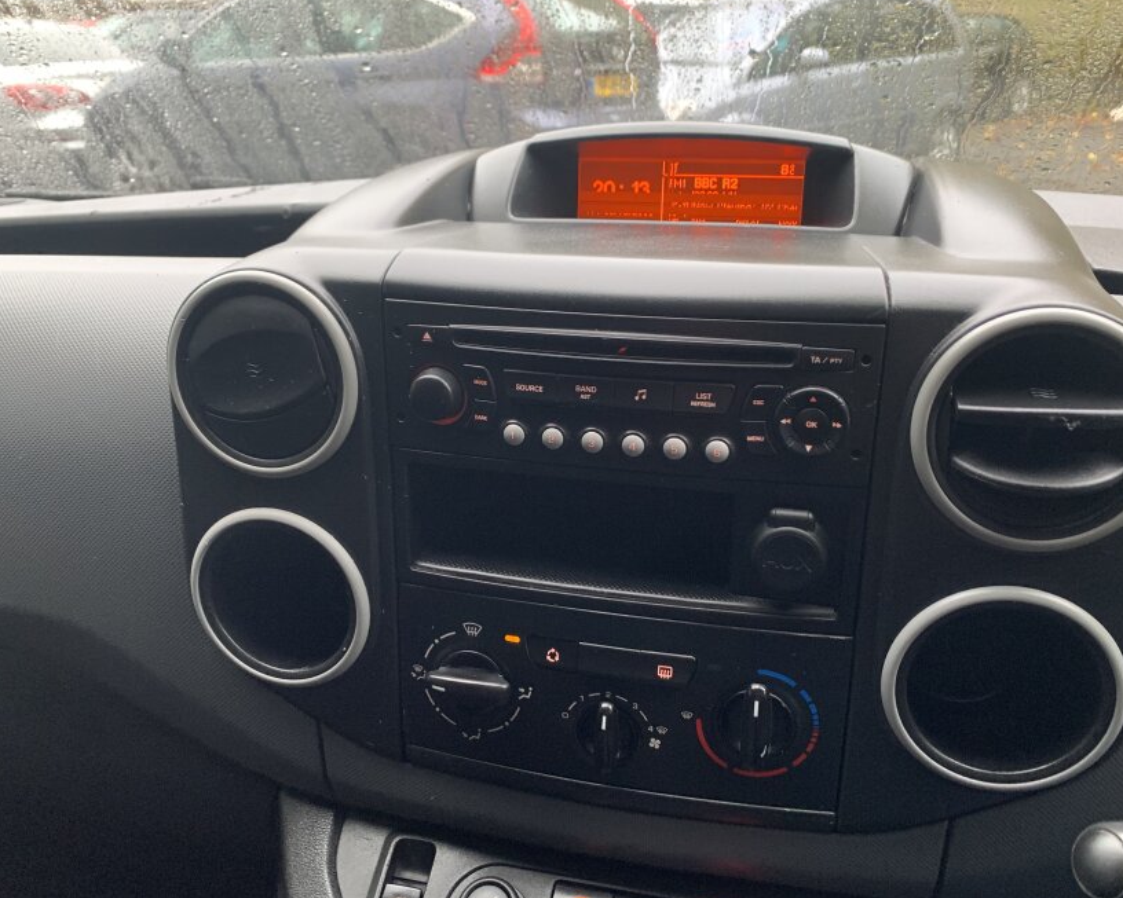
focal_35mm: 28
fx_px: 931
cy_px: 452
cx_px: 589
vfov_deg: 51.5
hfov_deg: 62.2
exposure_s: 1/60
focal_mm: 4.25
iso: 200
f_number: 1.8
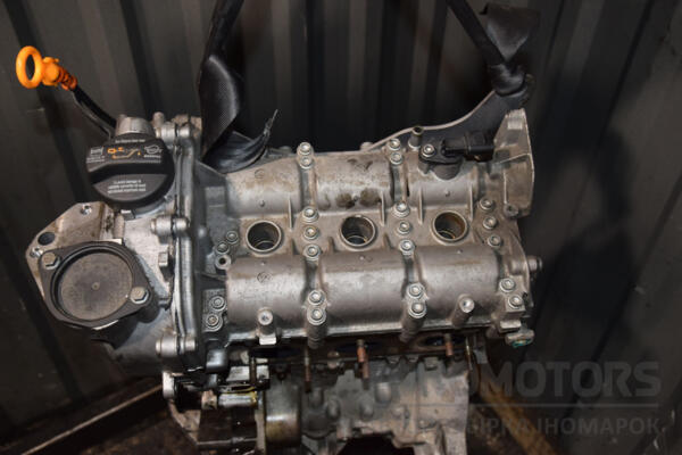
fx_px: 682
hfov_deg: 53.1
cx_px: 341
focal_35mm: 36
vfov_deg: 36.9
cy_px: 228
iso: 800
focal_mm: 24
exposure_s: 1/60
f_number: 5
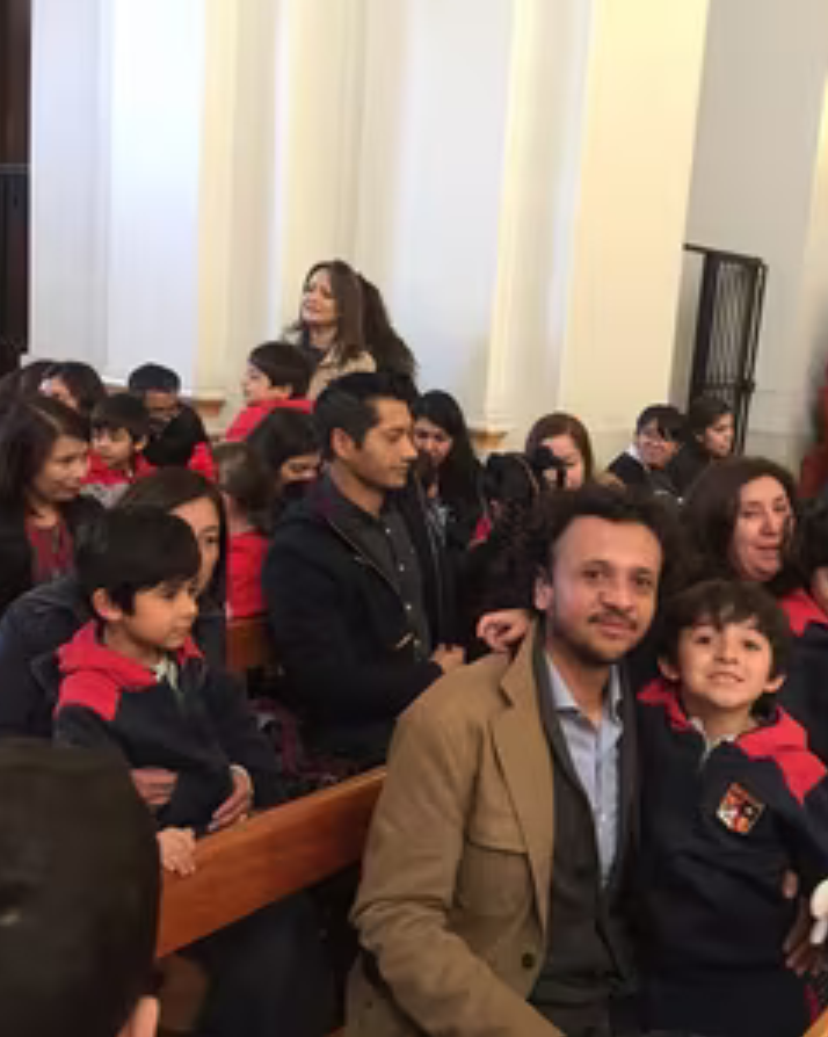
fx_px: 1165
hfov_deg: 38.8
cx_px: 525
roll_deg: -5.1
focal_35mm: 38
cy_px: 518
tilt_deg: -9.4
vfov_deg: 48.0
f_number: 2.2
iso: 125
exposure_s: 1/8
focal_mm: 4.15
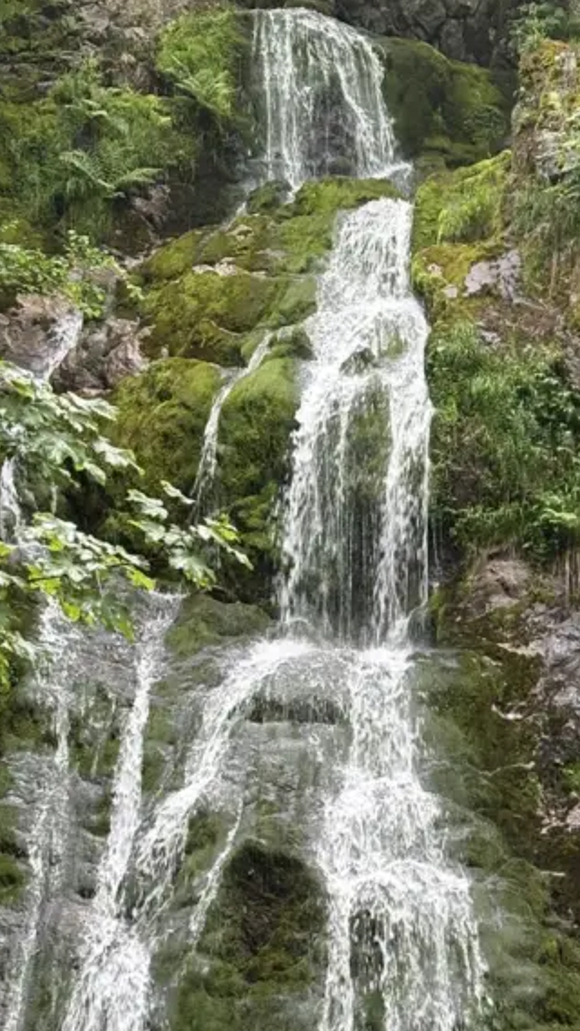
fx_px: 2789
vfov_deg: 20.7
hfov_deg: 11.7
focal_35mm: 102
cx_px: 584
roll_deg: +0.4
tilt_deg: +7.2
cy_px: 841
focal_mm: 5.96
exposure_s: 1/74
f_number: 1.6
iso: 64
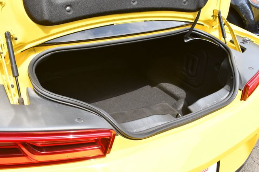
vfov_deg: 38.8
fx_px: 244
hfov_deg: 55.8
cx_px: 130
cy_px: 86
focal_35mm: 34
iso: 200
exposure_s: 1/250
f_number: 7.1
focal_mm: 23
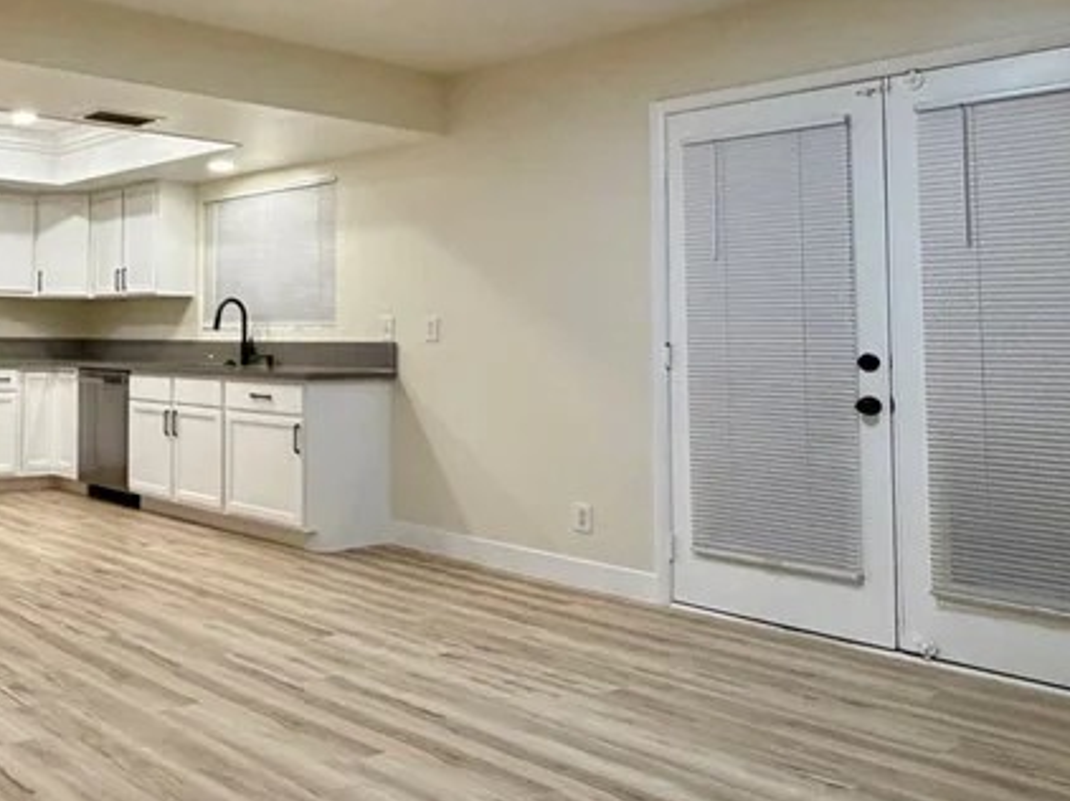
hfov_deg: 47.2
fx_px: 1050
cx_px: 61
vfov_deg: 41.3
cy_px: 281
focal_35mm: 34
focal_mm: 2.22
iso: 320
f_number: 2.2
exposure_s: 1/60
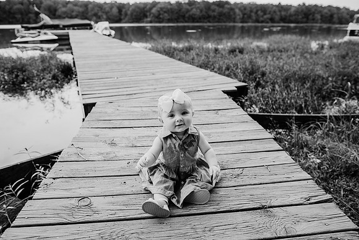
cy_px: 120
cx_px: 180
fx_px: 239
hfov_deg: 73.7
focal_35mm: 24
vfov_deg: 53.2
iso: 500
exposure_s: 1/800
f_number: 3.5
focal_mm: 24
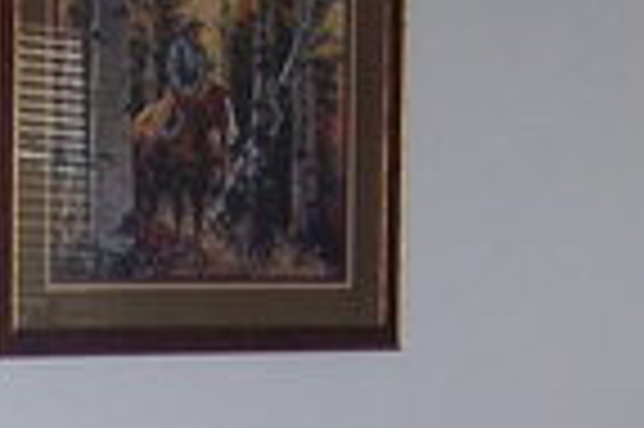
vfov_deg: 7.9
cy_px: 748
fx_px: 3002
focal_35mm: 168
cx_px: 50
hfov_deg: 12.1
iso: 64
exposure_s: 1/125
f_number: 2.8
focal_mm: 5.85
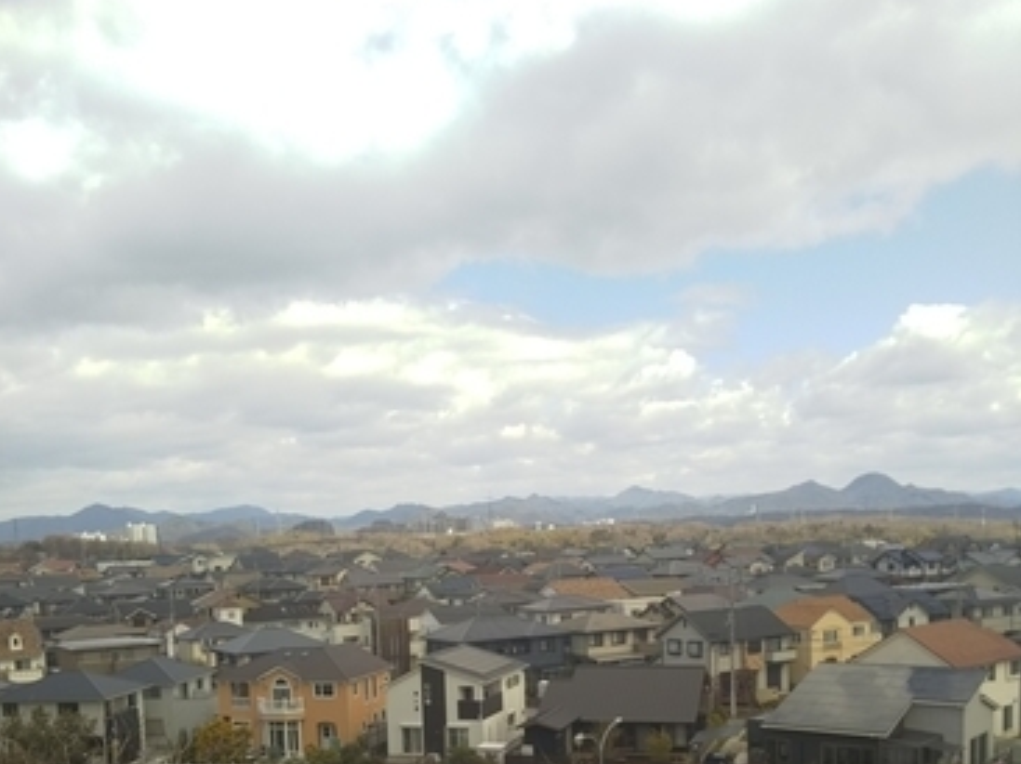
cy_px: 650
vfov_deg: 33.7
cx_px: 501
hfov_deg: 45.8
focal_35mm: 41
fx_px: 1209
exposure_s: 1/672
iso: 40
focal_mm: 4
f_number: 2.2
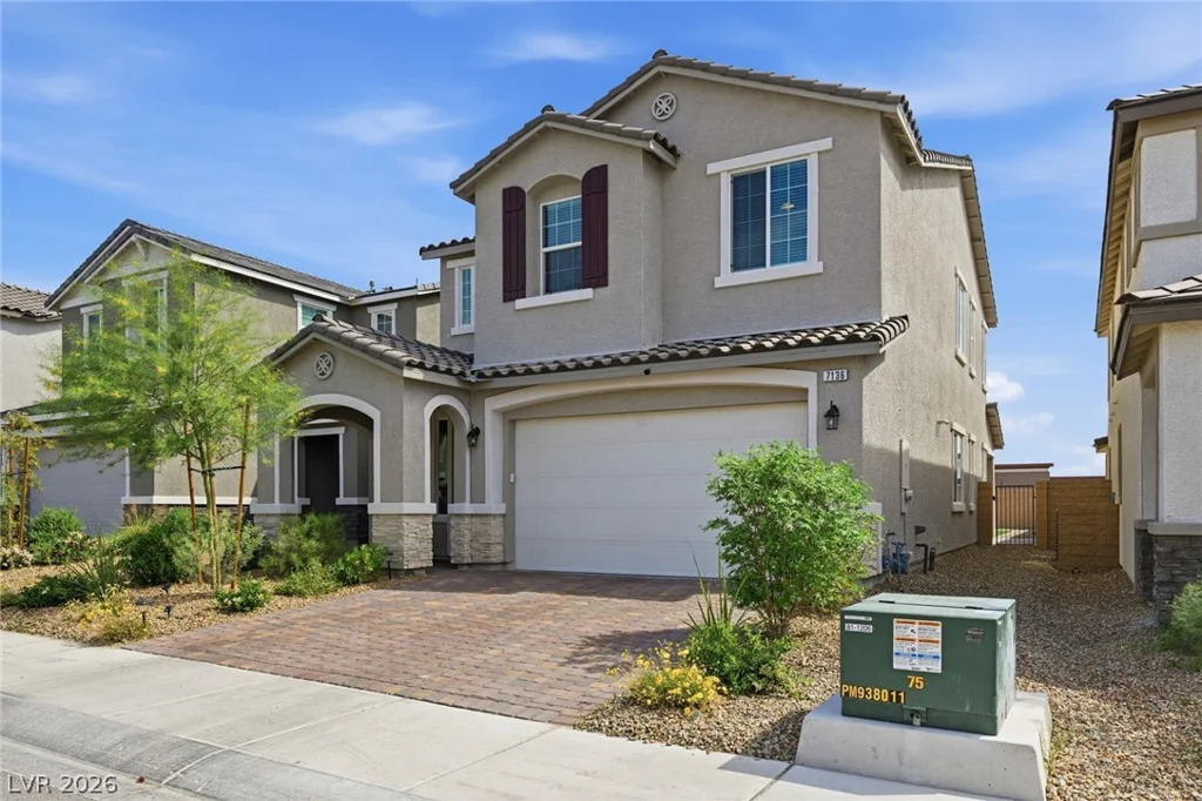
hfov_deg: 73.8
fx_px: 801
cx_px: 601
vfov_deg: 53.1
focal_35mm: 24
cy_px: 400
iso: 64
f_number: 9
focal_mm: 24
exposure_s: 1/640
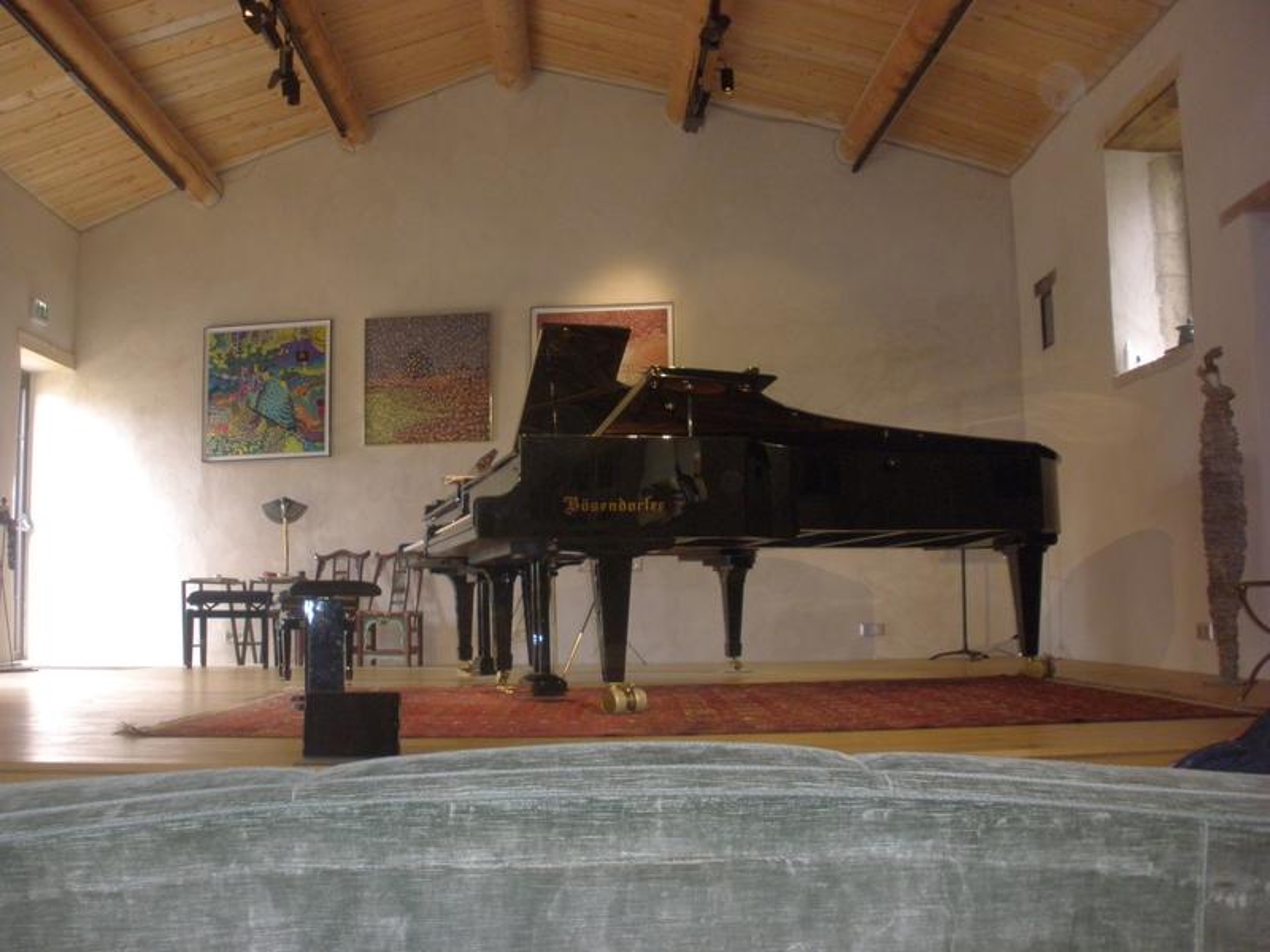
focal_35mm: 36
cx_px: 635
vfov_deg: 39.7
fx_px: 1321
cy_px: 476
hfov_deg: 51.4
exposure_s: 1/30
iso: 320
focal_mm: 6.3
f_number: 3.5
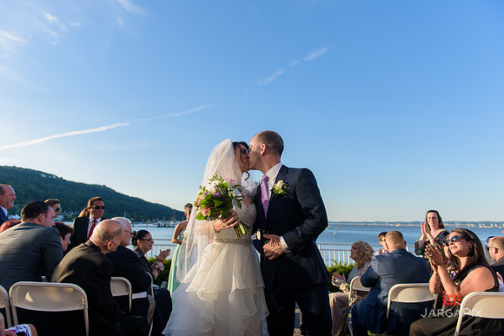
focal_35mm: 24
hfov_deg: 73.7
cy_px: 168
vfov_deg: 53.2
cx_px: 252
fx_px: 336
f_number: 3.2
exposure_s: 1/1600
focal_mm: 24
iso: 200
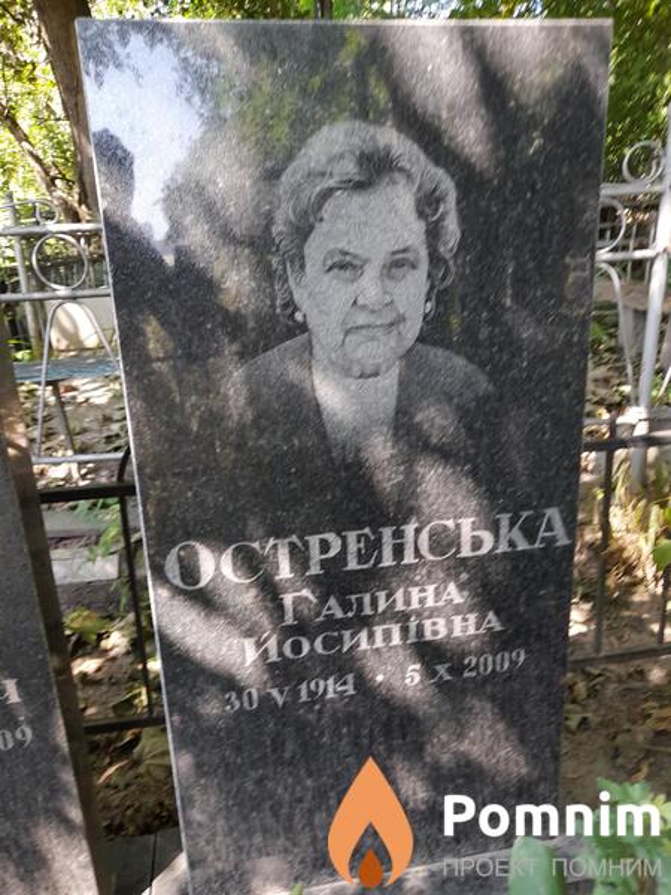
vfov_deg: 69.4
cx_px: 336
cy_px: 448
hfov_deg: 54.9
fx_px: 646
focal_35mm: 25
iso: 40
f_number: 2
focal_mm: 4.6
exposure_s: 1/50
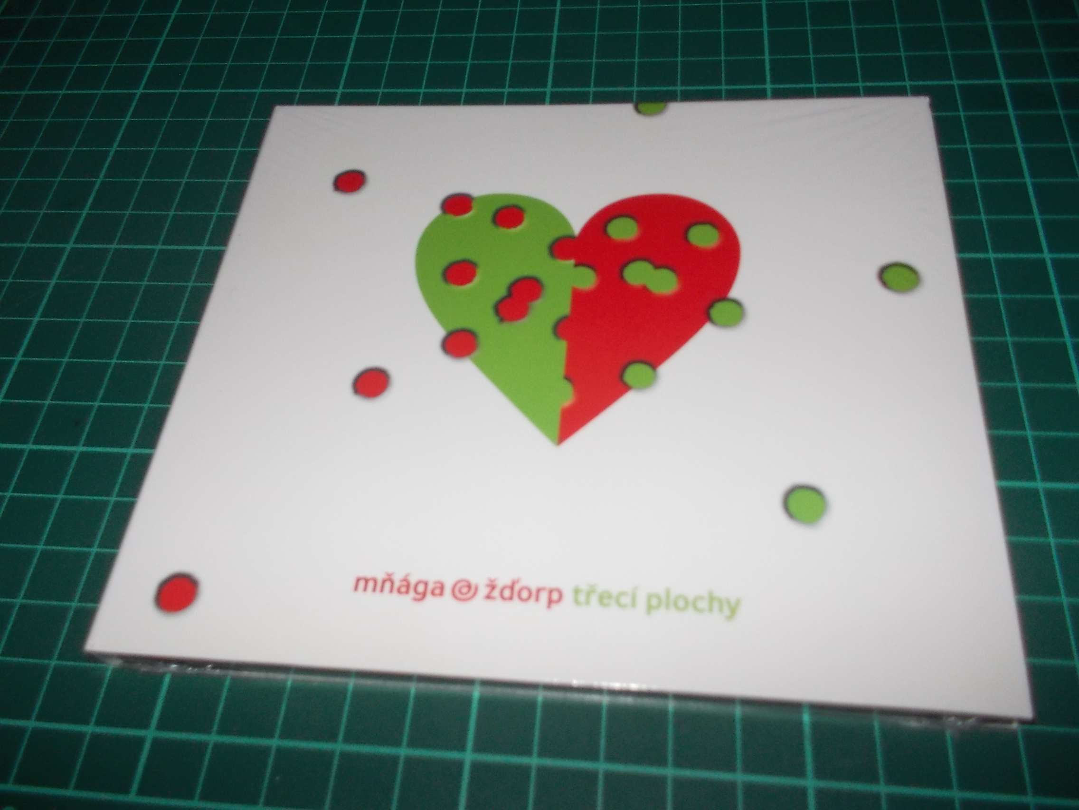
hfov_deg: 61.7
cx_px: 540
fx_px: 904
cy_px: 405
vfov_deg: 48.2
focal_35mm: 29
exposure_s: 1/30
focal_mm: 4.1
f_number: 3.3
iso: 200
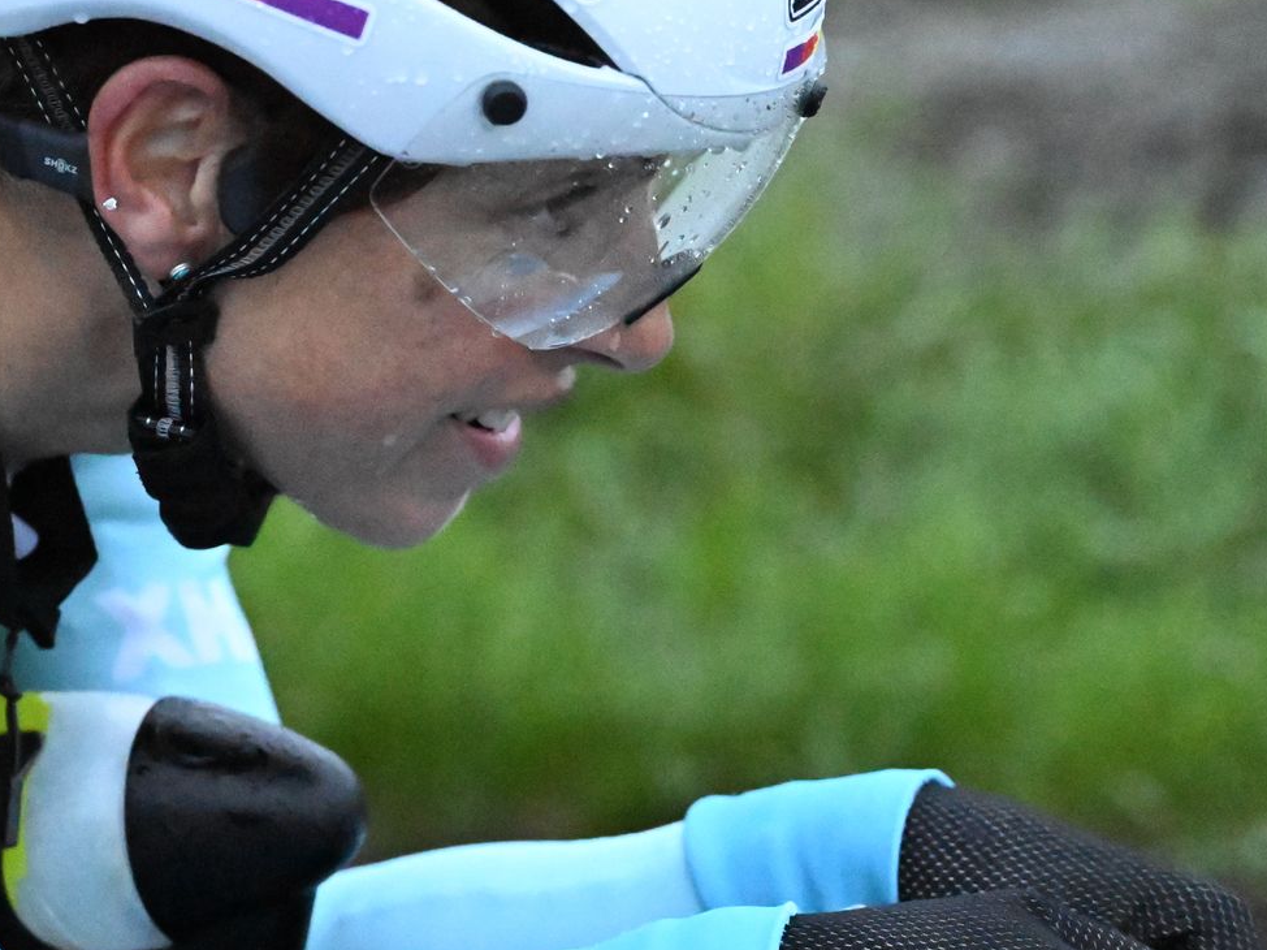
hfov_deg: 14.7
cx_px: 340
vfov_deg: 11.1
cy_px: 573
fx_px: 4903
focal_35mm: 134
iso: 25600
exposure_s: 1/2000
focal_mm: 53
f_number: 2.8
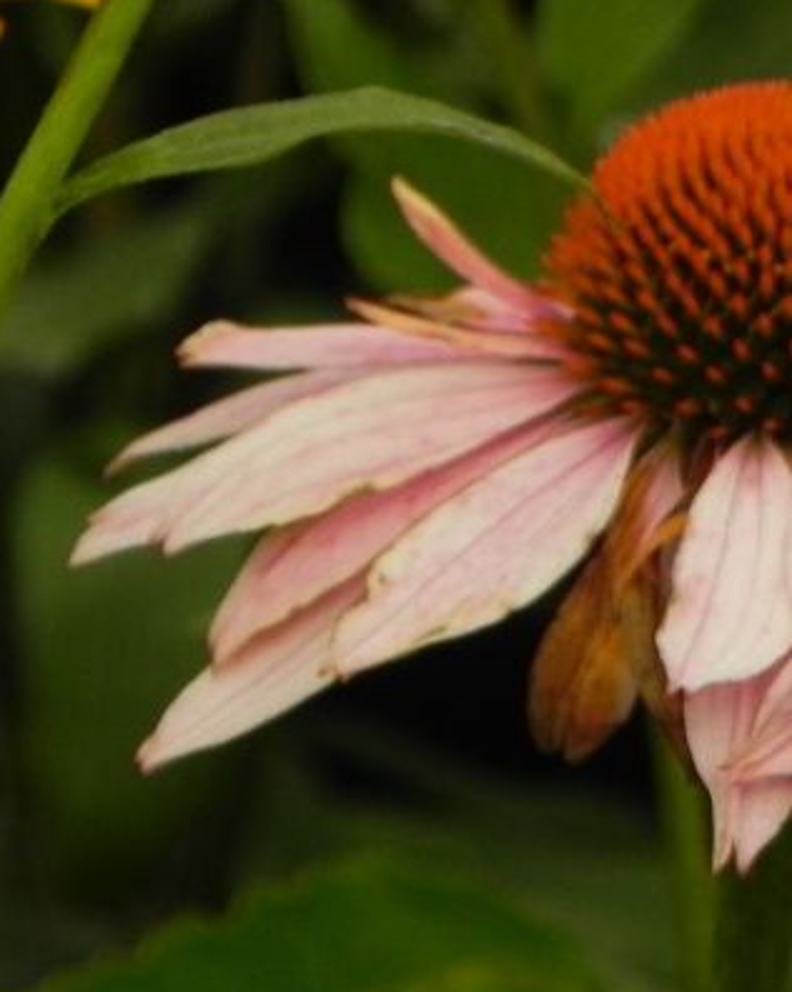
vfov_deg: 2.5
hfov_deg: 2.0
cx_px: 1207
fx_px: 22479
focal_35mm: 766
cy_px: 699
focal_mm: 51.8
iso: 160
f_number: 5
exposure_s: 1/1000
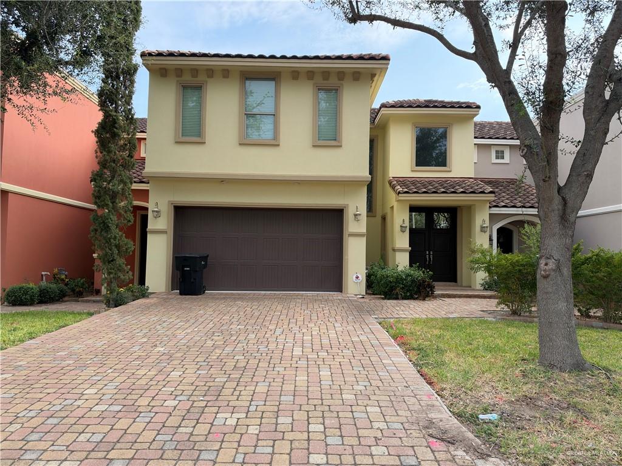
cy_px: 233
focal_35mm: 24
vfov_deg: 56.8
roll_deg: +0.2
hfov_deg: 71.6
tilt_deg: +2.6
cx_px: 311
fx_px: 431
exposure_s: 1/1116
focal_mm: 6.93
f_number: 1.8
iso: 100
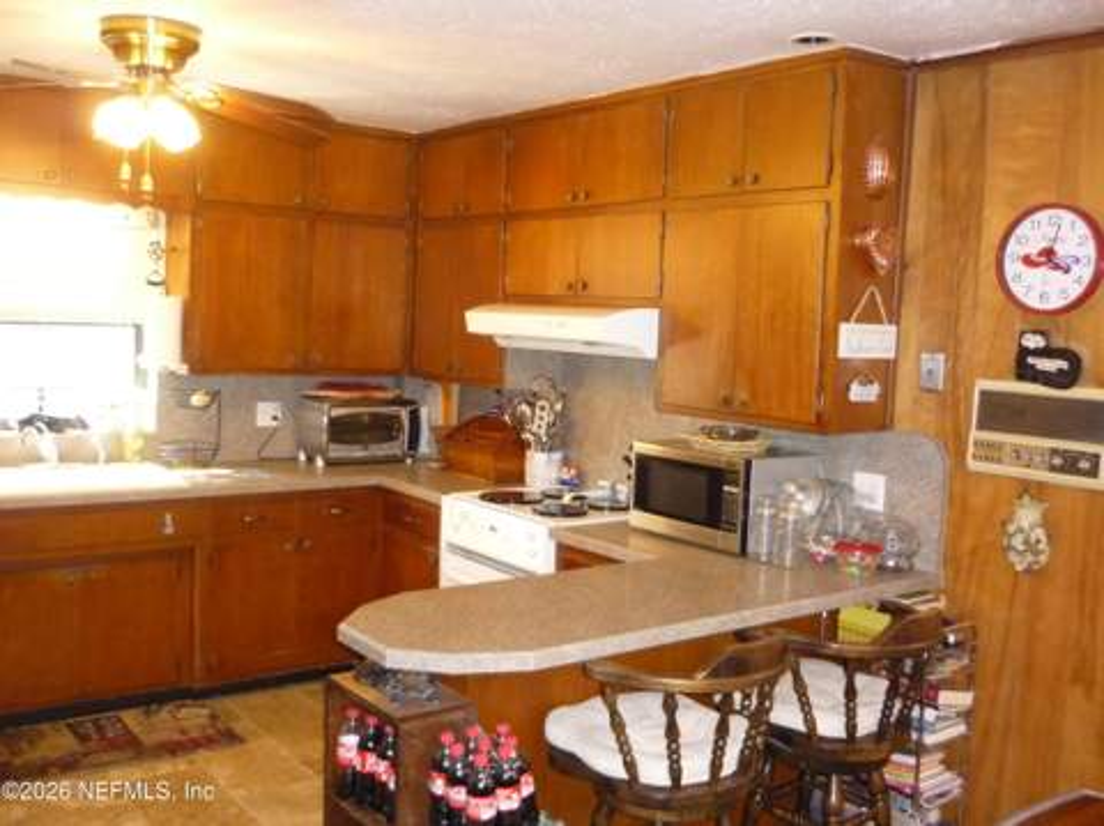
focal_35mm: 33
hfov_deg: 55.4
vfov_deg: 42.9
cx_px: 552
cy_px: 413
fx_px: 1051
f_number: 2.8
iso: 500
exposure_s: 1/30
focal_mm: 5.5
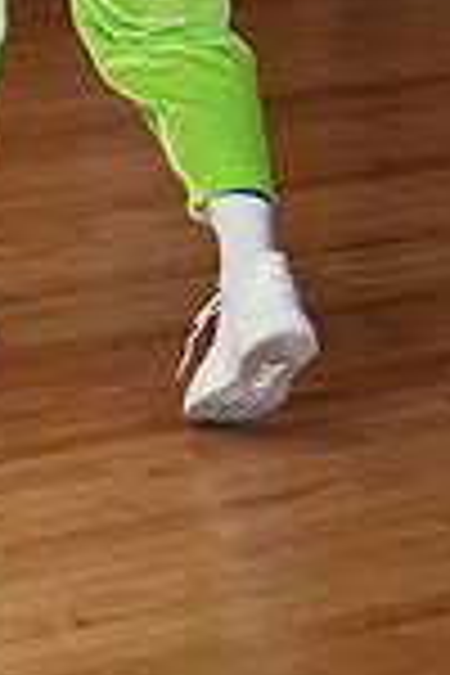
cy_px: -540
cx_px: -25
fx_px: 3262
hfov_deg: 7.8
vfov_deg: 11.0
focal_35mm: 174
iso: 5000
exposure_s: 1/200
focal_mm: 45
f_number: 4
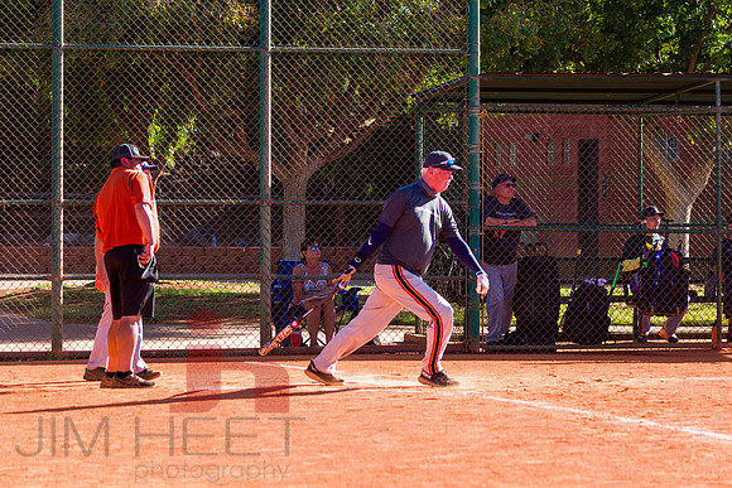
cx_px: 452
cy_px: 183
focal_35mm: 182
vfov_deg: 7.6
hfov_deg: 11.3
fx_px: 3692
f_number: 5
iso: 400
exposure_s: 1/2500
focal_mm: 135
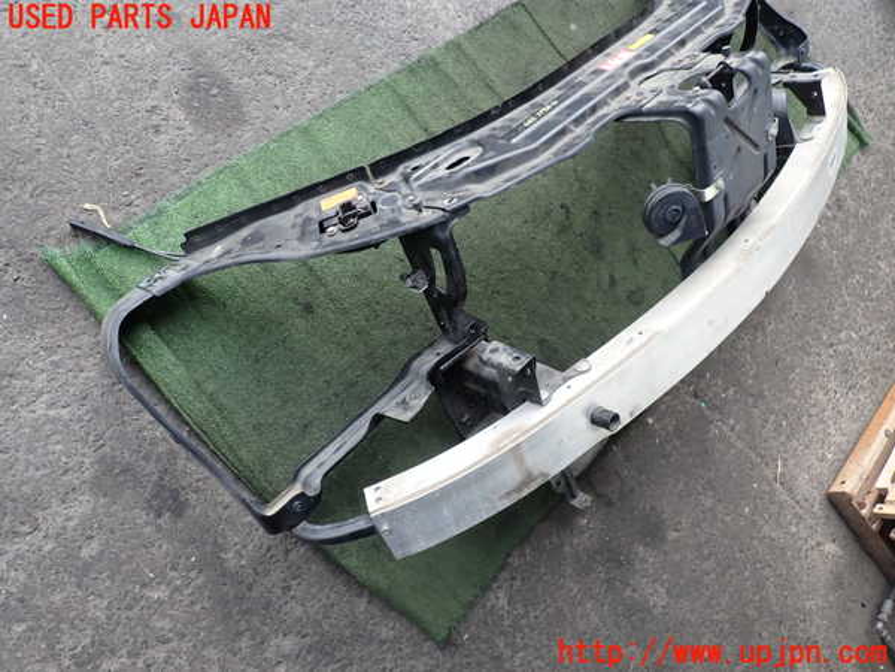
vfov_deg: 54.9
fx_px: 646
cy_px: 336
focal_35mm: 25
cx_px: 448
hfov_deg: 69.4
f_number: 2.8
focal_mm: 4.5
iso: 100
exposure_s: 1/200
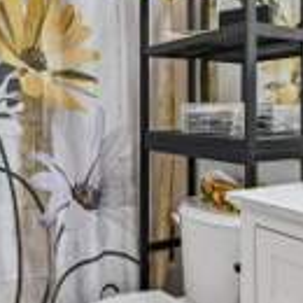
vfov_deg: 38.1
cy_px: 115
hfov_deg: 38.2
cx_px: 177
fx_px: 436
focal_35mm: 44
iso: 3200
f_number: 8
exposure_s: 1/60
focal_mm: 14
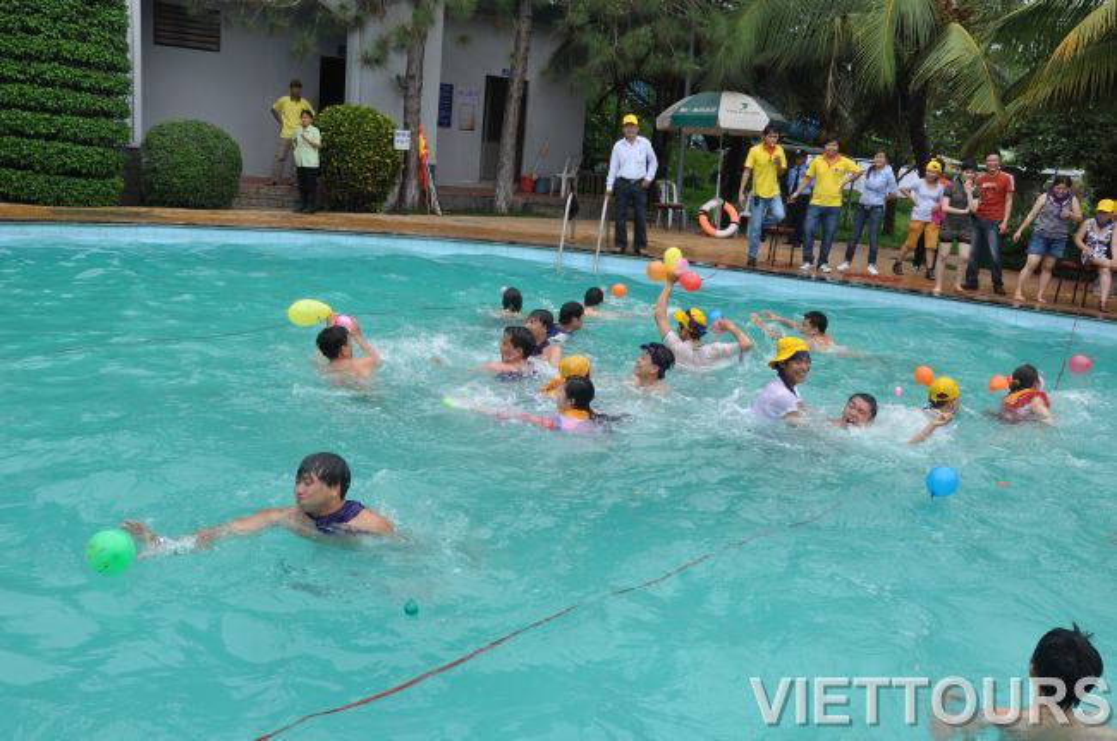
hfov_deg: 53.2
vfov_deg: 36.7
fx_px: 1115
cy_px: 370
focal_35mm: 36
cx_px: 558
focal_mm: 24
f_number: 11
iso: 200
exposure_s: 1/125
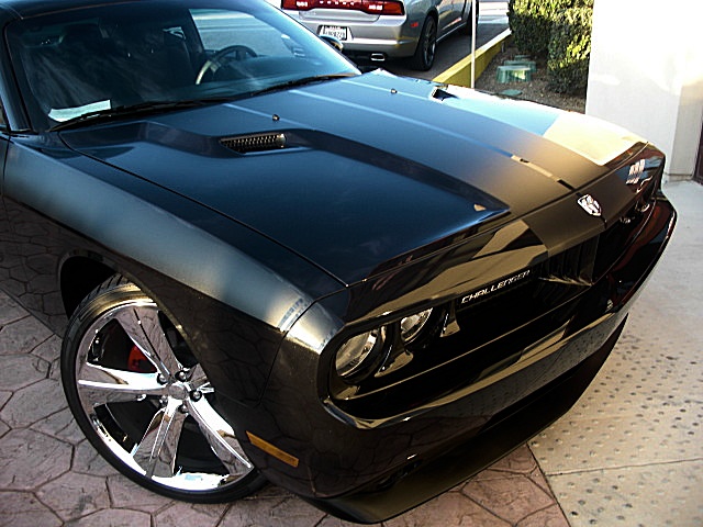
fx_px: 731
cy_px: 264
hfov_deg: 51.4
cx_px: 352
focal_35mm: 36
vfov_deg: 39.7
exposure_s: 1/60
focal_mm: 6.3
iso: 50
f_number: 2.8
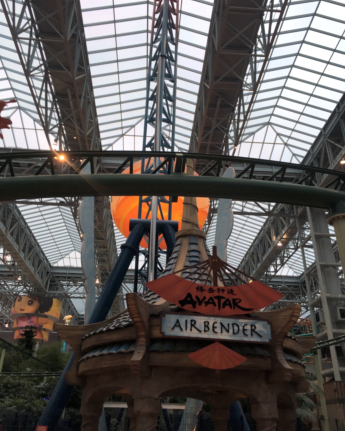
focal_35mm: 31
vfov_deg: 57.1
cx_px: 174
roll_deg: -1.1
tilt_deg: +30.4
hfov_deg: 47.1
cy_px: 196
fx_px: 396
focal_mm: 4.15
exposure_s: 1/60
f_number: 2.2
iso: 32
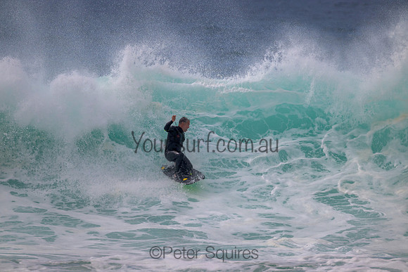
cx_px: 204
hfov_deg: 2.6
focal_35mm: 800
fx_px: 9068
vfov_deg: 1.7
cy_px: 136
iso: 560
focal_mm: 800
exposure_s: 1/2000
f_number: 11
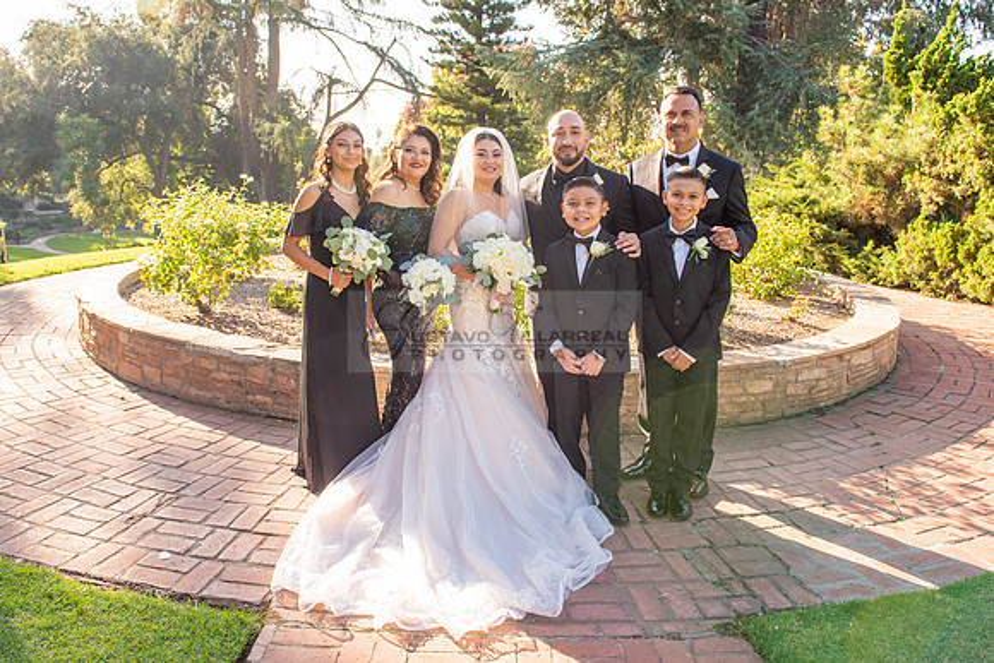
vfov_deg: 47.2
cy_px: 287
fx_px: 758
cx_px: 488
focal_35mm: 27
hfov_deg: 66.5
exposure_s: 1/250
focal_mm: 24
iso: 200
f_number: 5.6
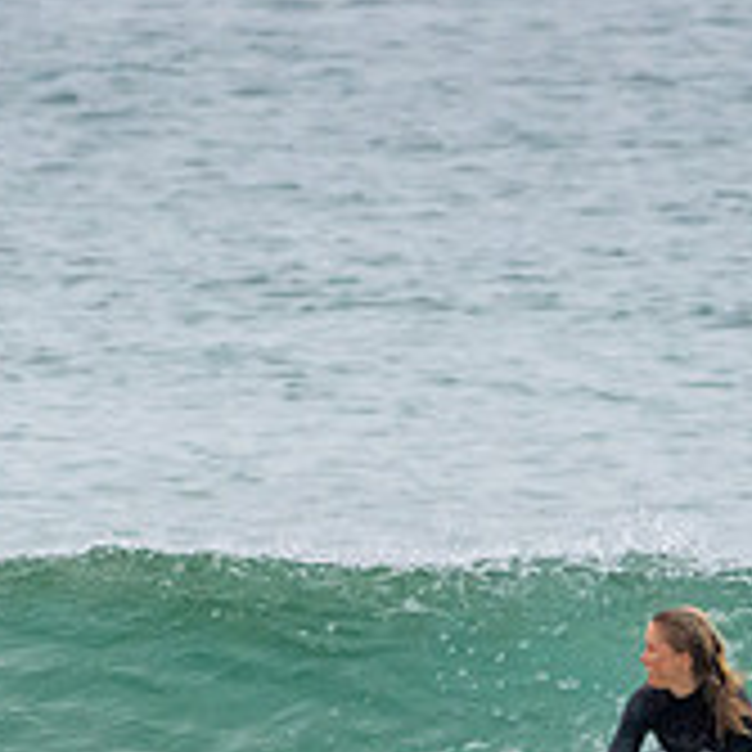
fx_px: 44412
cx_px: 686
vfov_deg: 1.0
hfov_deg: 1.0
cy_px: 813
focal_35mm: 1807
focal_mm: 500
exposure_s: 1/1000
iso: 1100
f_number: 5.6
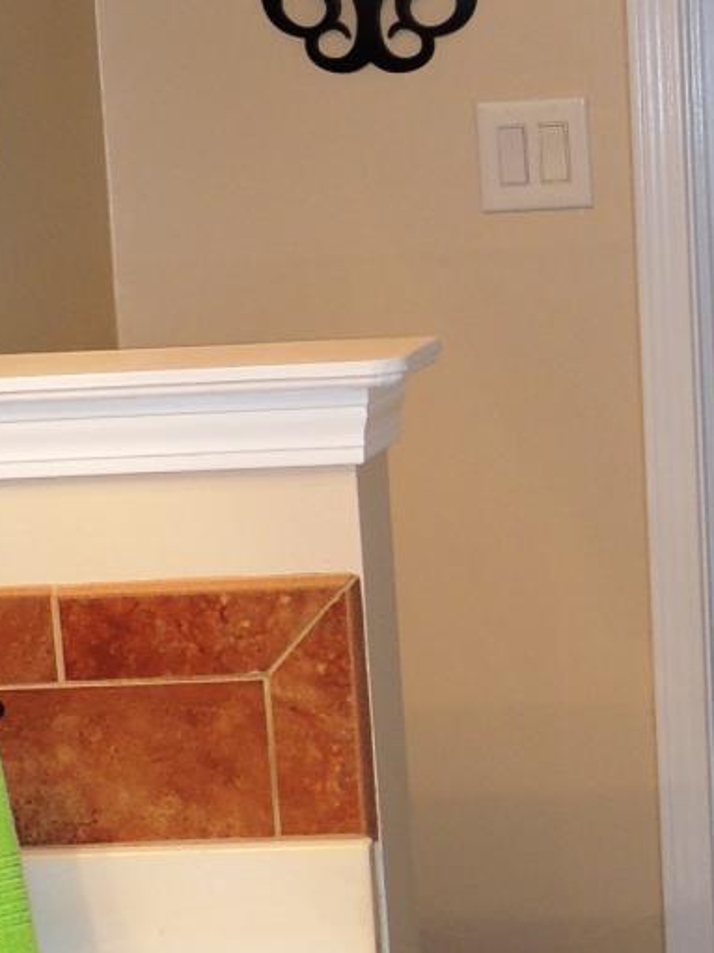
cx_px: 759
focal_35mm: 94
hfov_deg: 15.4
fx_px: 2586
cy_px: 477
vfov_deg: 20.9
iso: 100
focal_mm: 4.3
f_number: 3
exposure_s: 1/30
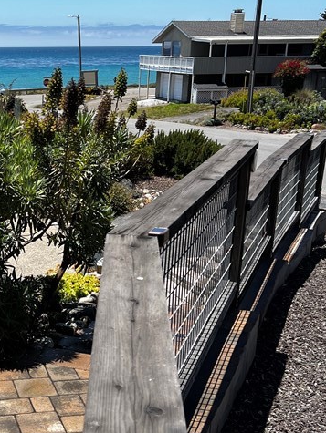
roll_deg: +1.5
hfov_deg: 24.9
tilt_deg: -15.0
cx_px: -3
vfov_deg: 34.3
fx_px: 702
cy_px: 252
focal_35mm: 56
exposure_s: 1/3257
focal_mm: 5.7
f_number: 1.5
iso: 50
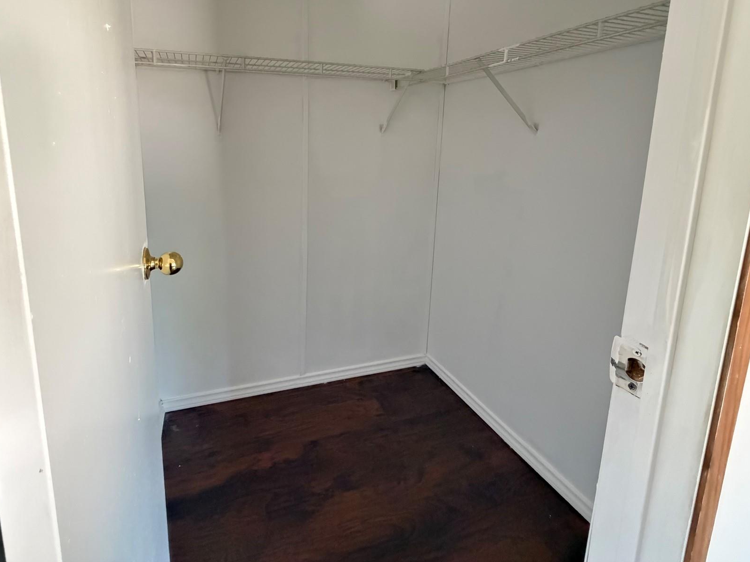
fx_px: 390
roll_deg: -0.3
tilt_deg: -9.2
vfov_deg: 70.2
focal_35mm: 18
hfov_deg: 87.1
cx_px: 319
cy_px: 202
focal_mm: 2.22
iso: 1250
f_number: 2.2
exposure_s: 1/60
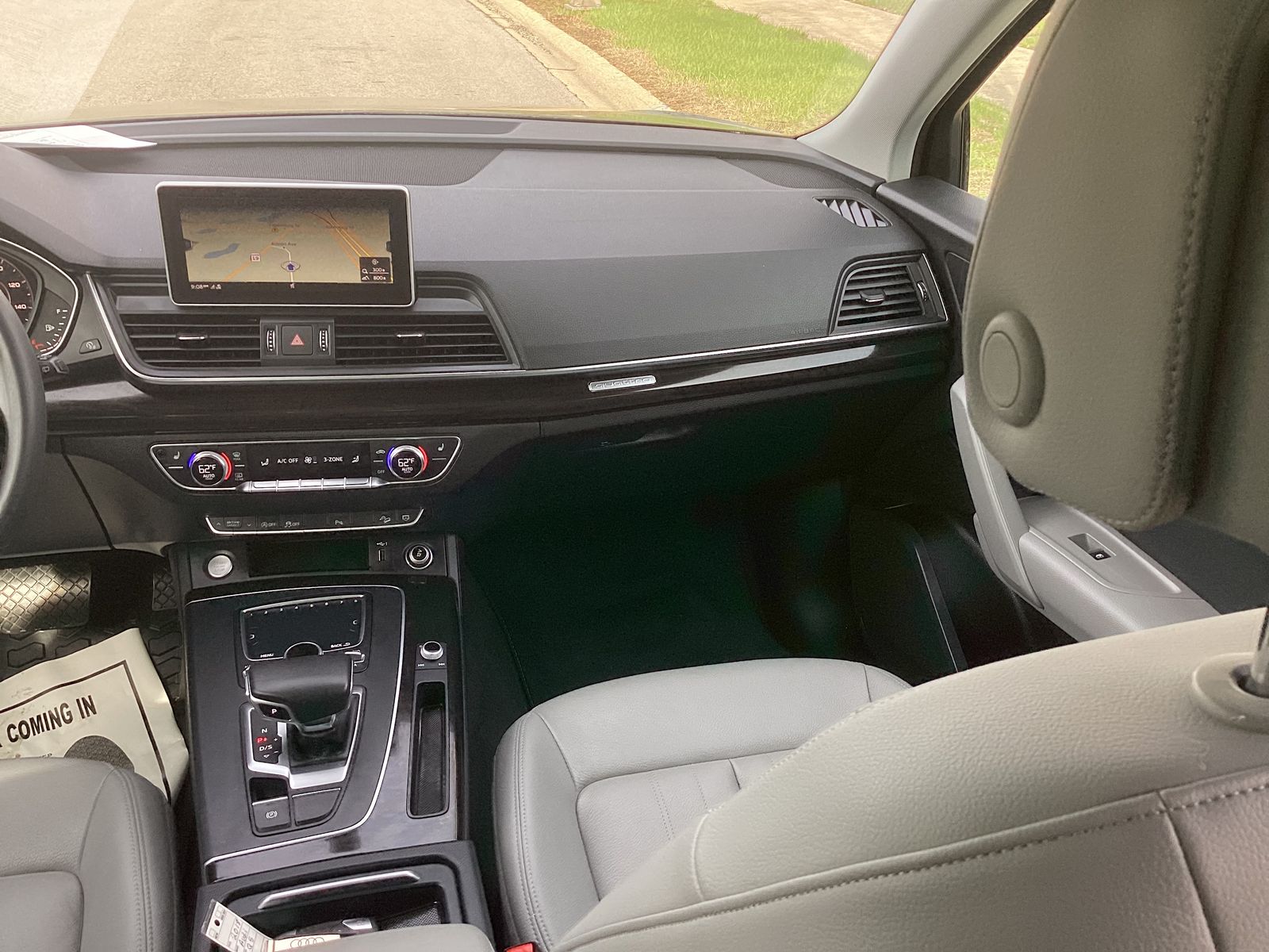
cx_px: 634
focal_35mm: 31
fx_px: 1136
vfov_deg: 45.4
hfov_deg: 58.4
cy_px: 476
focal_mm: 3.3
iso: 25
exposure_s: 1/120
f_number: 2.4
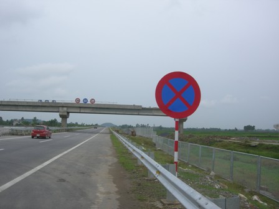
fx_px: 290
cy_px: 104
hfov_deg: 51.4
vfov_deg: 39.7
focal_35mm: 36
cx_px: 140
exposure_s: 1/204
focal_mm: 7.5
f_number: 5.4
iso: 64
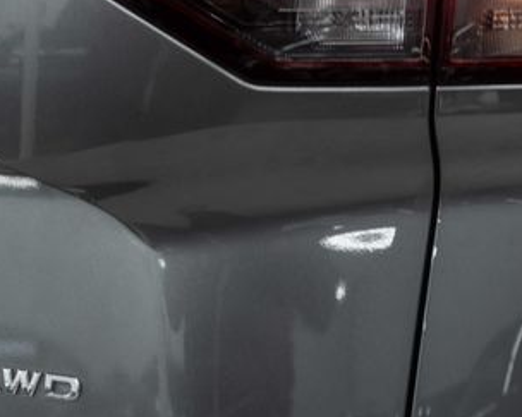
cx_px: 321
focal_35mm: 83
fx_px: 1282
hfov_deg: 23.0
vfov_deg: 18.4
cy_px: 131
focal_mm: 28
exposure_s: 1/40
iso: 200
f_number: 3.2
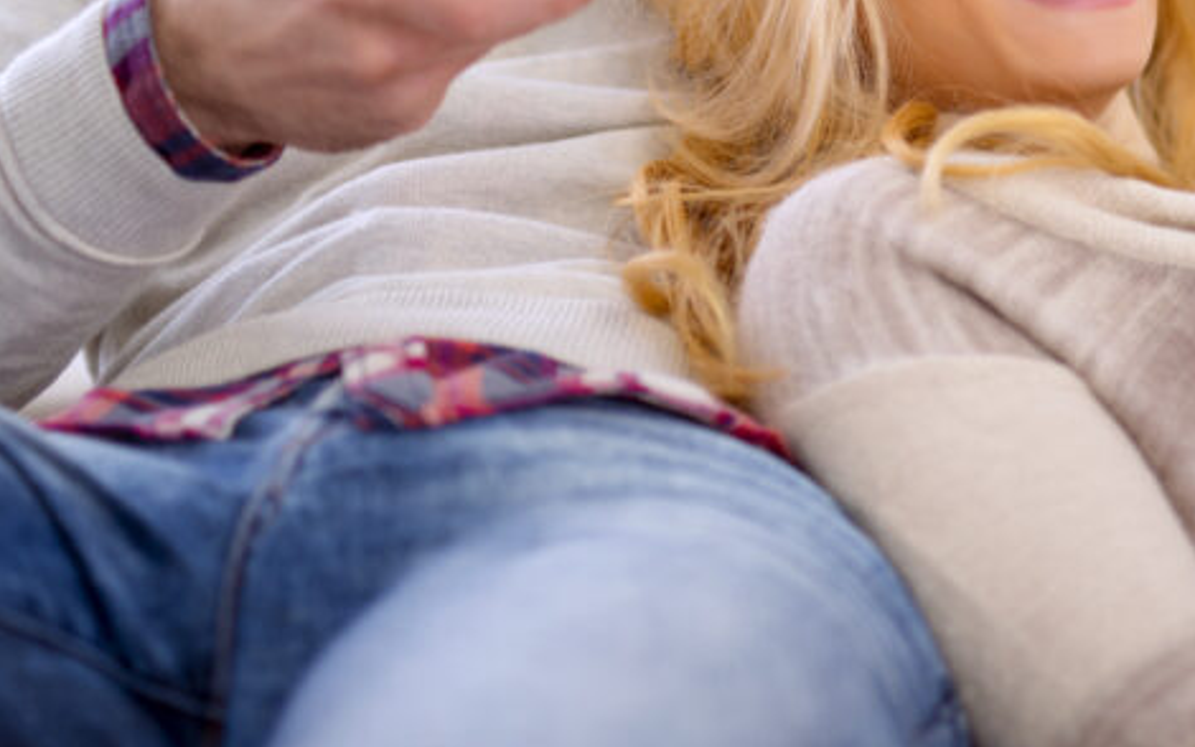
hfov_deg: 18.4
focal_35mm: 111
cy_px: -70
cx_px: 1116
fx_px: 3616
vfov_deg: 11.6
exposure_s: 1/125
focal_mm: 50
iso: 200
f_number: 1.4
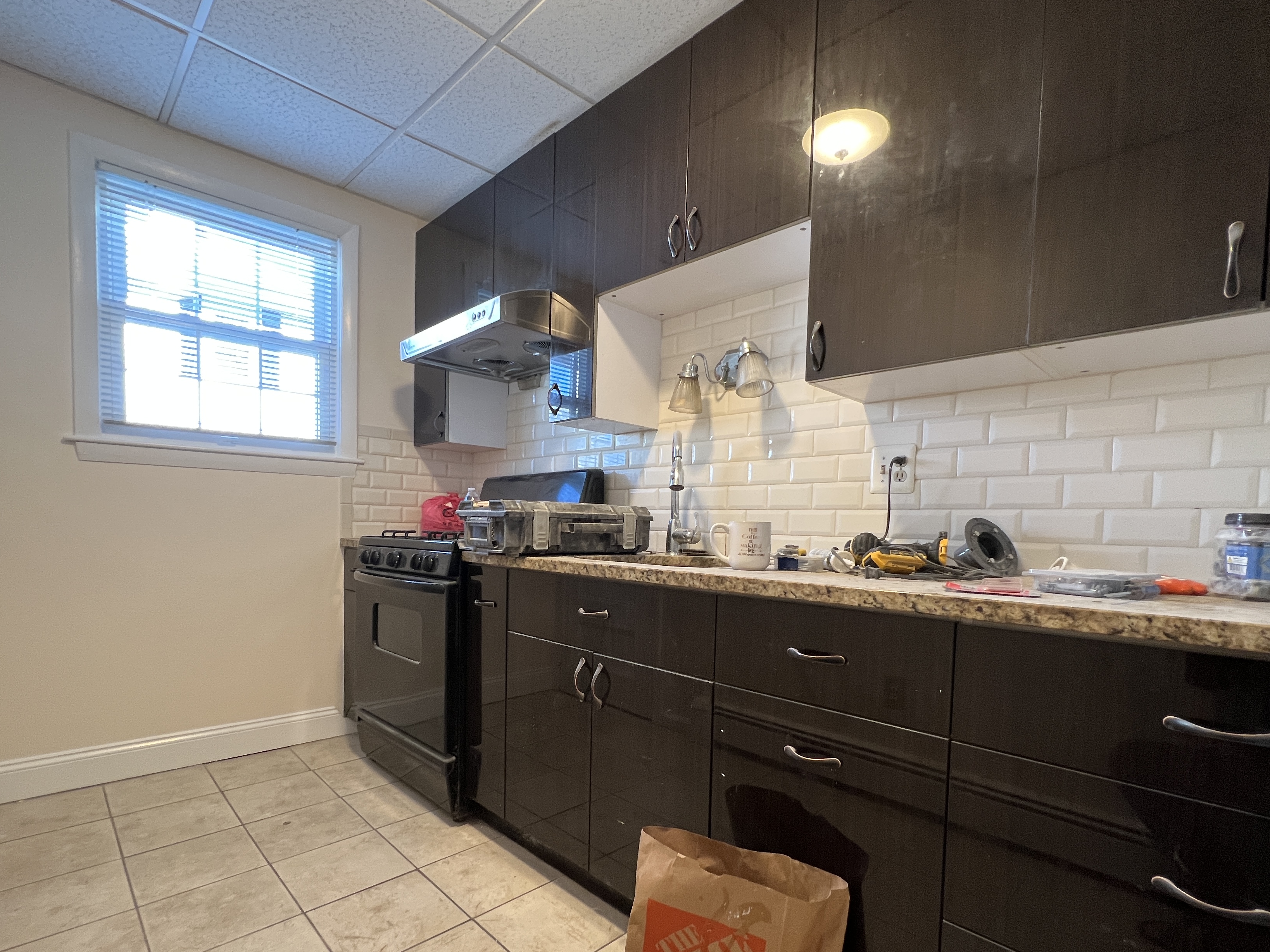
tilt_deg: -3.9
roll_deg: -1.7
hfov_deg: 94.5
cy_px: 560
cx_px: 634
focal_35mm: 16
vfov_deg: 77.4
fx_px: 587
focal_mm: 1.57
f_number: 1.8
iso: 200
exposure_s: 1/60
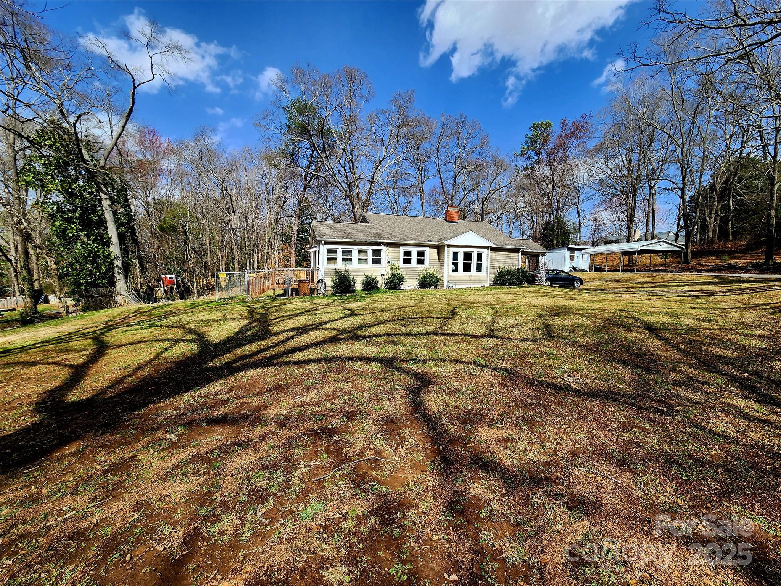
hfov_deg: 106.2
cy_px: 293
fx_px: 293
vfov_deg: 89.9
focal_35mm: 13
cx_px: 390
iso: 50
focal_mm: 2.2
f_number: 2.2
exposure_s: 1/1250
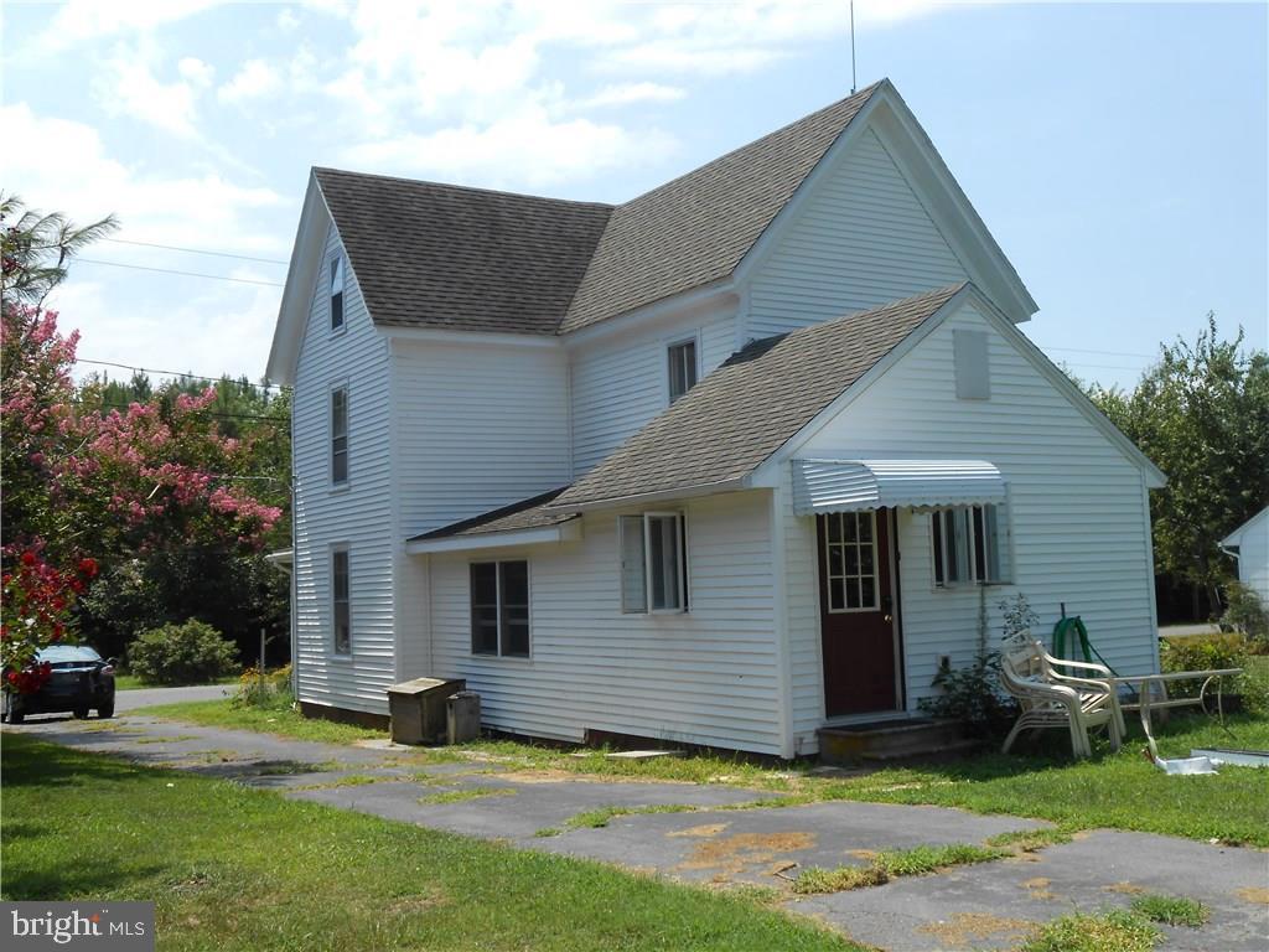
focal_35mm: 38
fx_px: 1393
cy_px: 476
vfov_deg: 37.7
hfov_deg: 49.0
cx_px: 634
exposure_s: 1/640
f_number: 4.2
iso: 80
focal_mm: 6.8
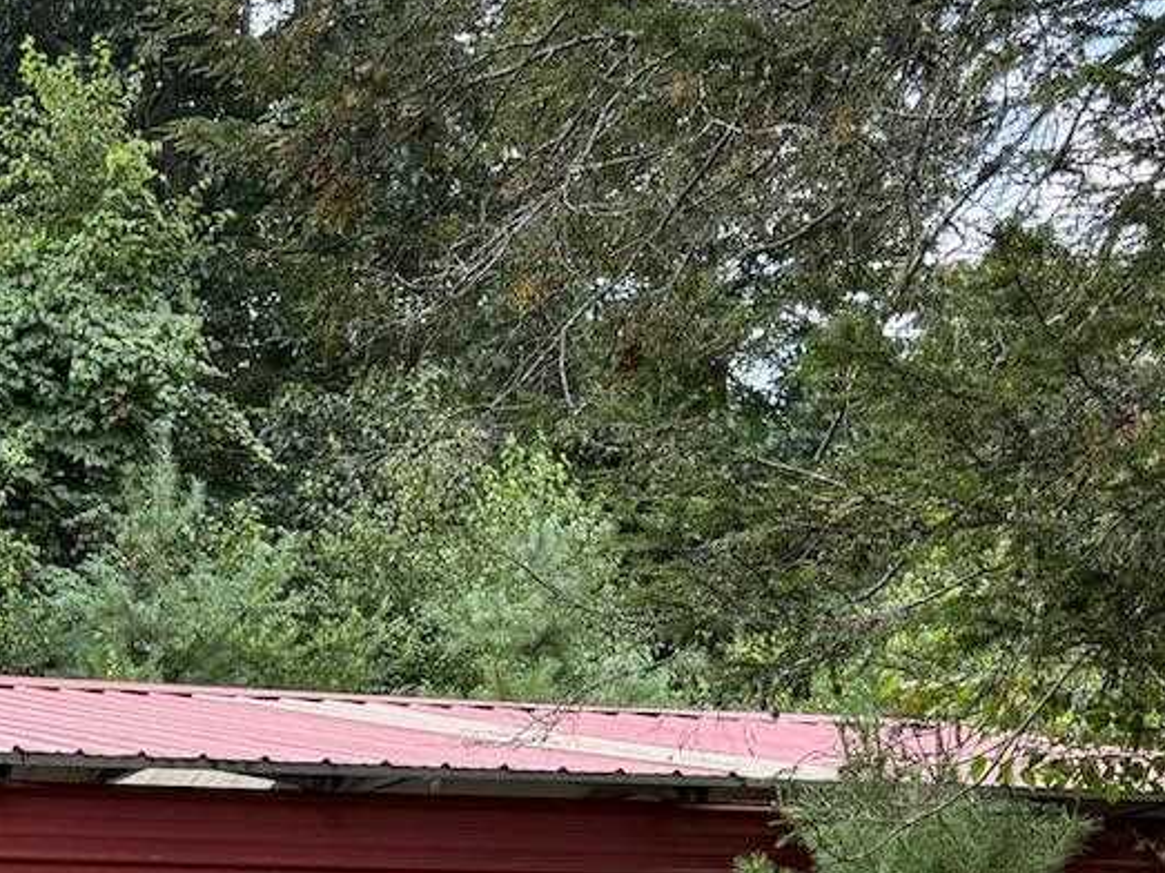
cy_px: 926
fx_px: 3163
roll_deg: +2.1
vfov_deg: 15.4
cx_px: -361
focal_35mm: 94
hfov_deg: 19.2
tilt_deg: +8.4
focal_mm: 6.76
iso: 100
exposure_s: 1/898
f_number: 1.78
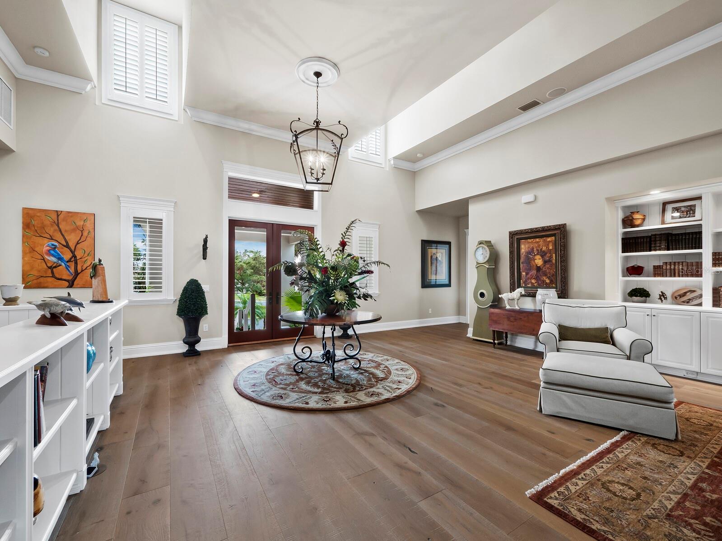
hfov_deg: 102.1
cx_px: 361
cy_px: 270
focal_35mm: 14
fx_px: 292
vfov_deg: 85.7
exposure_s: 1/1.25
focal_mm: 7
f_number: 11
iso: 400
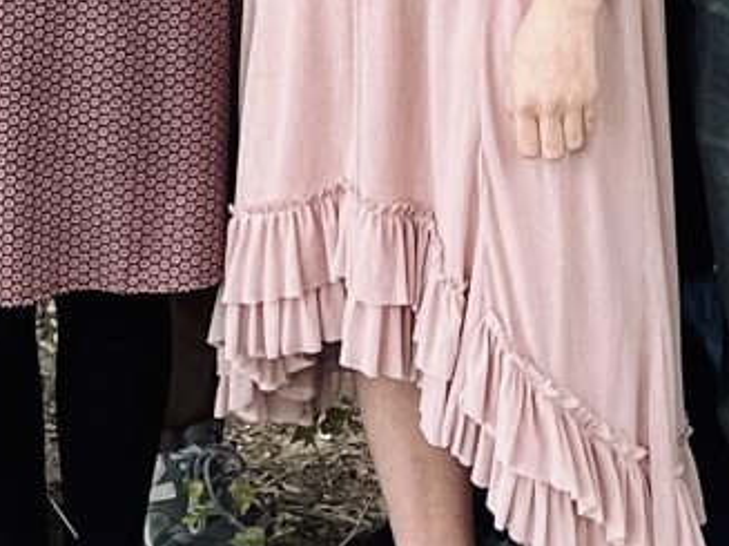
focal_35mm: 110
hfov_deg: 17.8
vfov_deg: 12.9
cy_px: -211
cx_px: 227
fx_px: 2316
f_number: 1.78
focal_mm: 6.86
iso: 80
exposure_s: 1/384
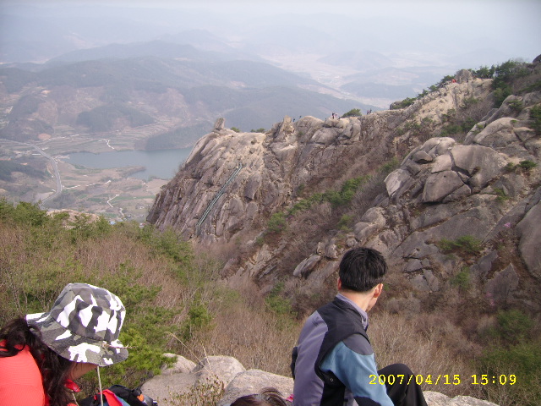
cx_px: 270
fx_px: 547
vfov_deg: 40.7
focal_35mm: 35
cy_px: 203
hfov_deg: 52.6
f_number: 2.8
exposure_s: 1/648
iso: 50
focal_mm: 5.95
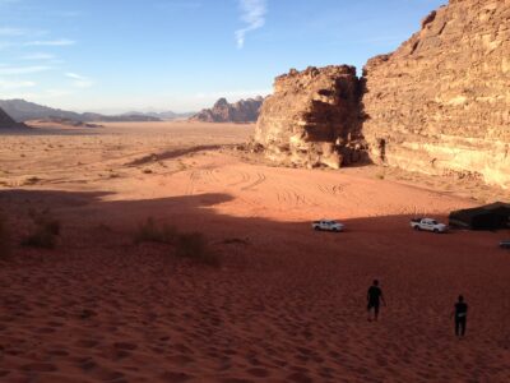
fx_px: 486
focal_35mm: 33
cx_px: 255
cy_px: 192
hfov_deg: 55.4
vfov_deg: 42.9
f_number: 2.4
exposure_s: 1/1004
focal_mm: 4.12
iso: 50
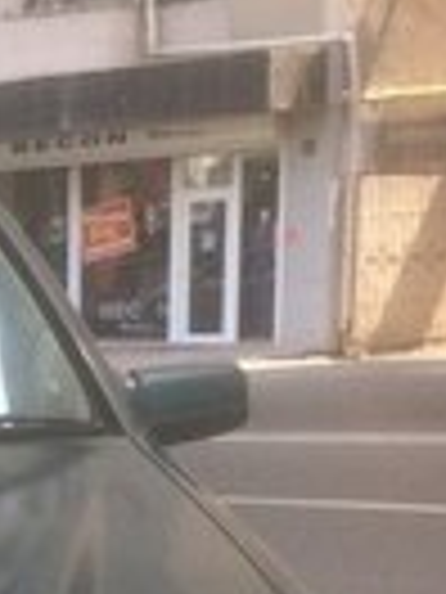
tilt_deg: -17.0
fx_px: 1873
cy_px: 752
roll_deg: +0.9
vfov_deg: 17.1
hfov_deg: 12.4
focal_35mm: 109
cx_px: -369
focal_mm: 4.15
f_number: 2.2
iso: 32
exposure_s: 1/351
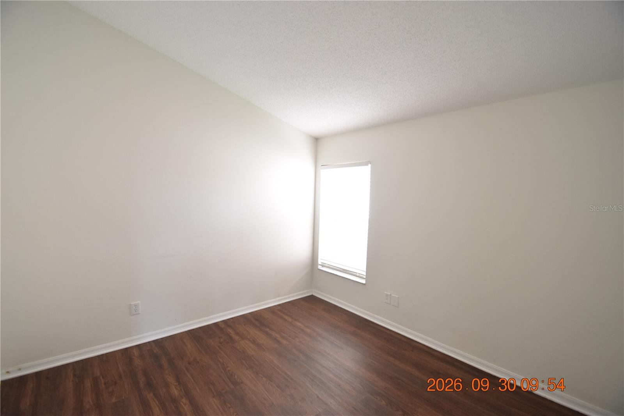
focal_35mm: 15
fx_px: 260
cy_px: 208
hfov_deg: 100.4
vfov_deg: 77.3
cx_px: 312
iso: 900
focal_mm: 10
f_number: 3.5
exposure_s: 1/60
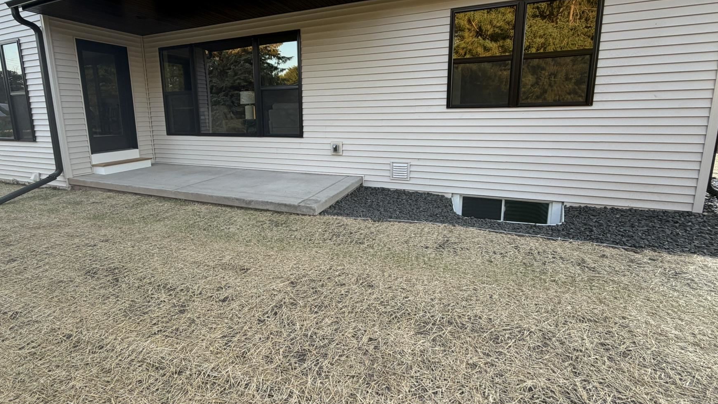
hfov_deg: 92.4
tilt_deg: -10.3
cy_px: 171
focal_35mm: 18
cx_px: 324
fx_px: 343
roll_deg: +1.5
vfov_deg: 60.7
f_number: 2.2
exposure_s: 1/121
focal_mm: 2.22
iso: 80
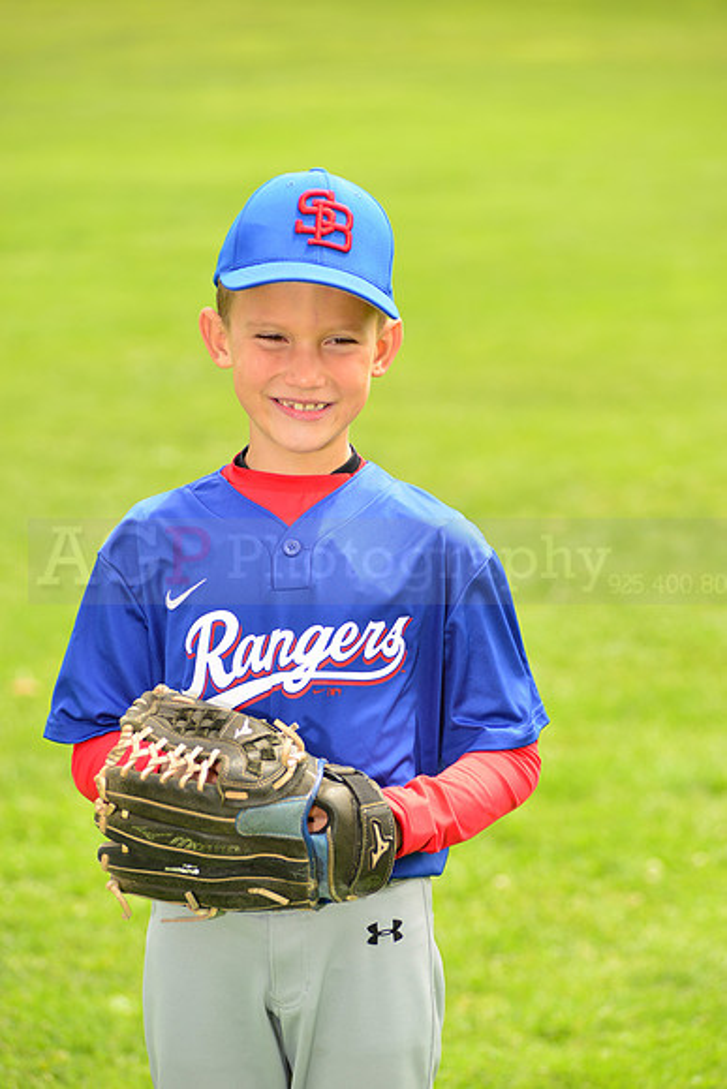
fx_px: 4087
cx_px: 364
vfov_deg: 15.2
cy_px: 544
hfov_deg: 10.2
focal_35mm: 135
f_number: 5
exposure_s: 1/250
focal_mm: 135
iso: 100
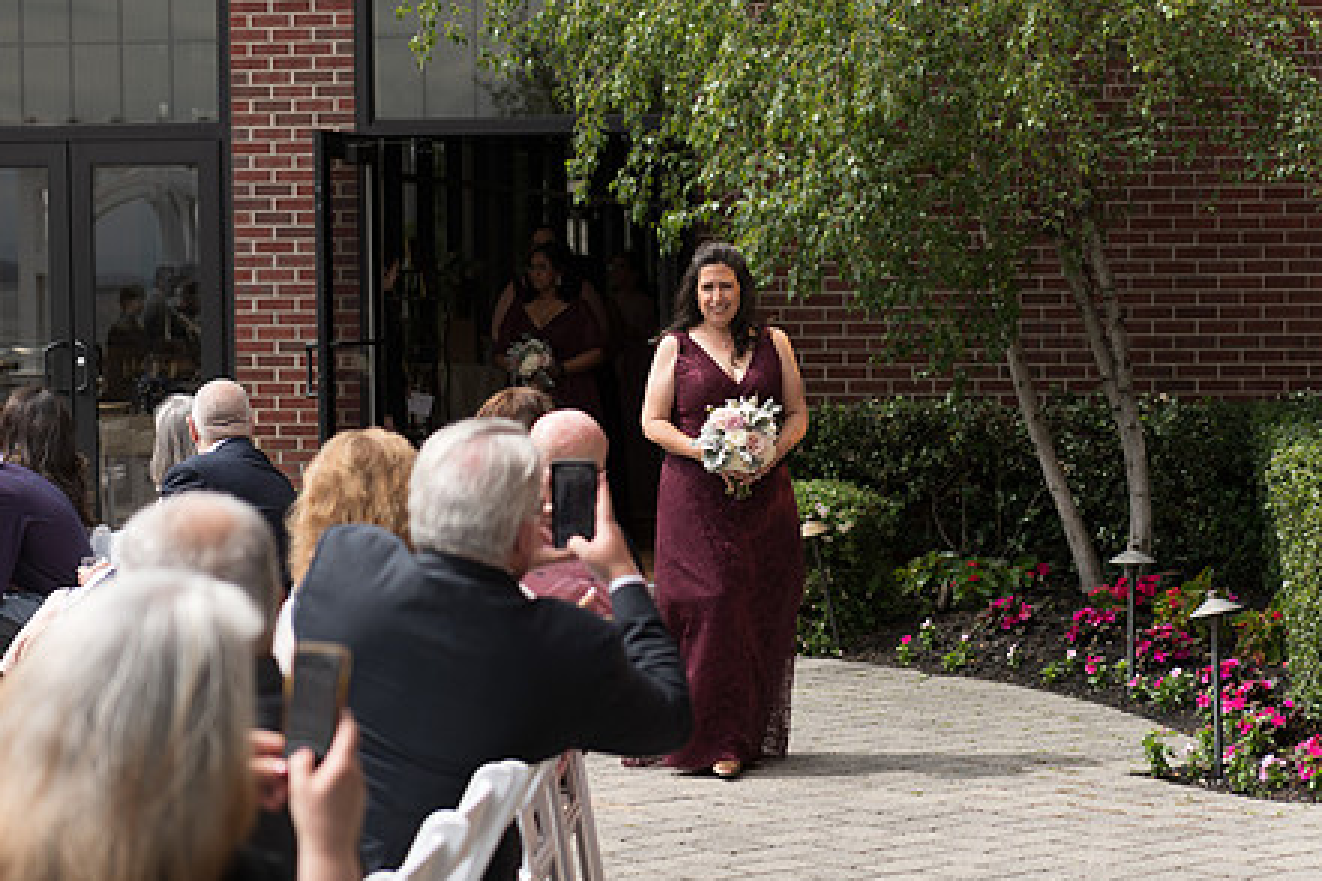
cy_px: 496
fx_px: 3378
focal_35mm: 92
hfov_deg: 22.1
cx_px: 749
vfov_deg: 14.9
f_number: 2.8
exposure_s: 1/640
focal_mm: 70
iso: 64
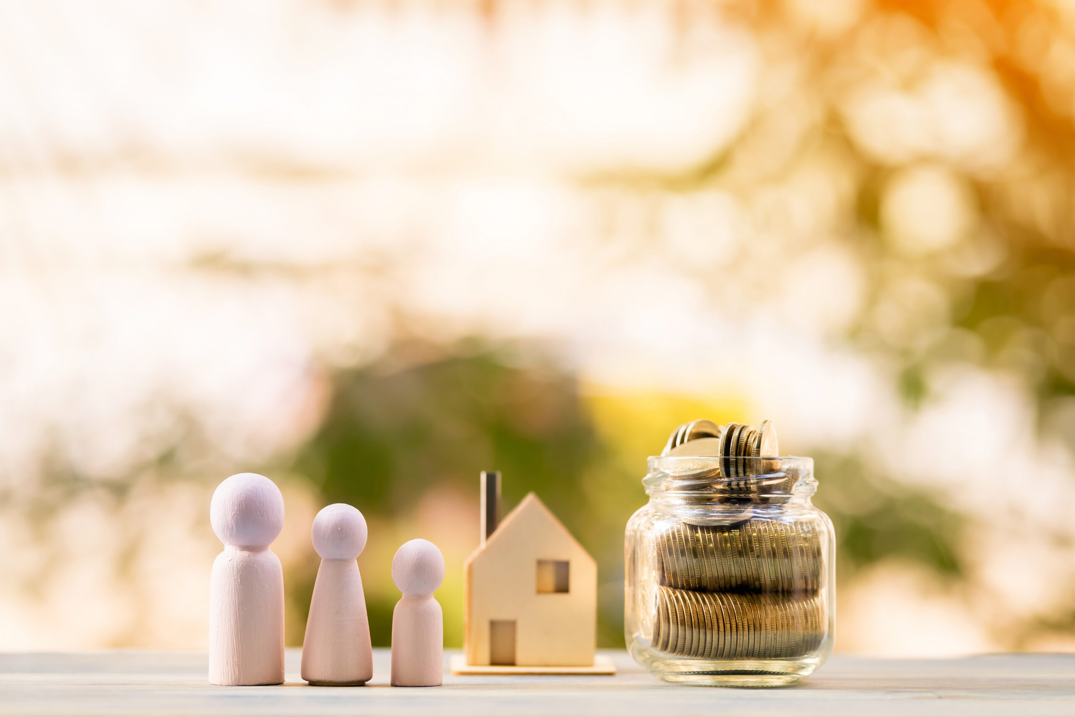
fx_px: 2538
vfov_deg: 16.1
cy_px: 358
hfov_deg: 23.9
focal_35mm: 85
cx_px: 538
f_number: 4
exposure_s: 1/25
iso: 200
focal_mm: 85
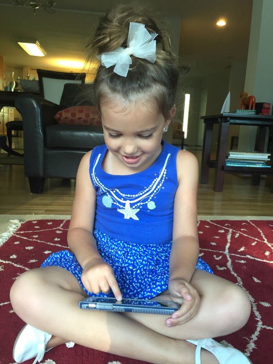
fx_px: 305
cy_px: 182
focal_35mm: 29
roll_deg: -3.9
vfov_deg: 61.7
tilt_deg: -10.1
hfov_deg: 48.2
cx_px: 136
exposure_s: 1/30
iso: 80
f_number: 2.2
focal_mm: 4.15
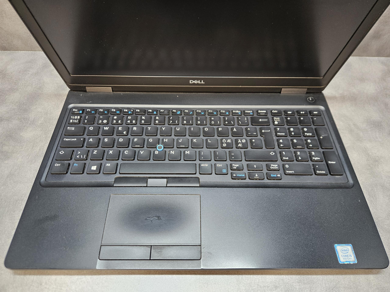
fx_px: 259
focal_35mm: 23
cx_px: 195
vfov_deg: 58.9
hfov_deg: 73.9
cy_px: 146
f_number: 1.8
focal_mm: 5.4
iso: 320
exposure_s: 1/100
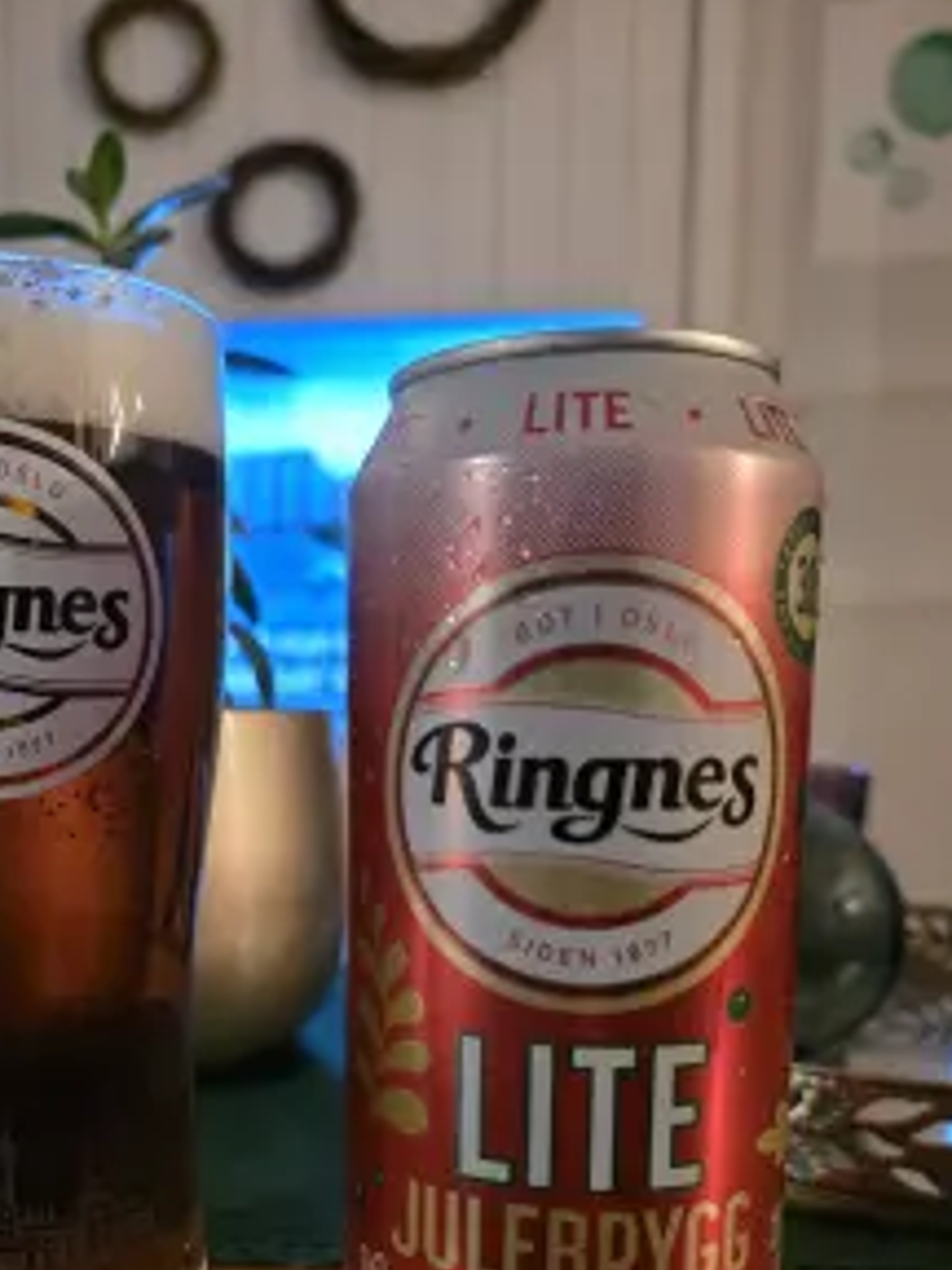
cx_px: 313
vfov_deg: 55.4
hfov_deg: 43.5
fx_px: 1173
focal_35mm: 32
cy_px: 869
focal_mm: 6.3
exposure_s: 1/33.3
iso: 1600
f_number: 1.7
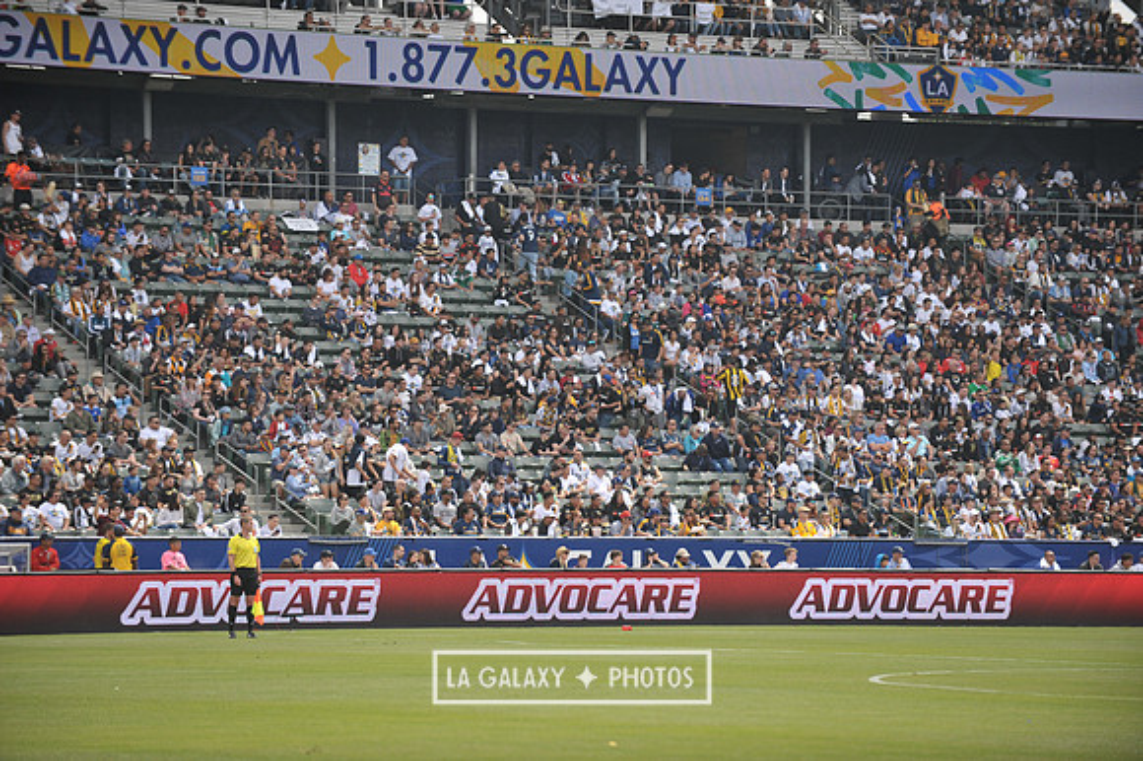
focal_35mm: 170
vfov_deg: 8.1
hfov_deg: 12.1
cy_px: 380
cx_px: 572
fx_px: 5394
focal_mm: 170
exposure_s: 1/2500
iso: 320
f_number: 3.5
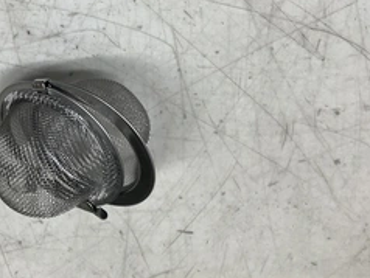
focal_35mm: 52
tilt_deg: -64.1
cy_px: 101
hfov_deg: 35.8
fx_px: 556
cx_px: 87
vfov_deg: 28.0
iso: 50
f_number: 2.4
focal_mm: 3.3
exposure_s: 1/120
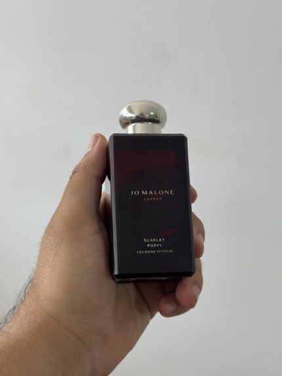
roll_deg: +1.6
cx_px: 141
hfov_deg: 30.3
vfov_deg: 39.6
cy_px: 188
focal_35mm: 48
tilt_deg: -16.3
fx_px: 521
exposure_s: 1/50
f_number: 1.78
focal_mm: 6.76
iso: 80
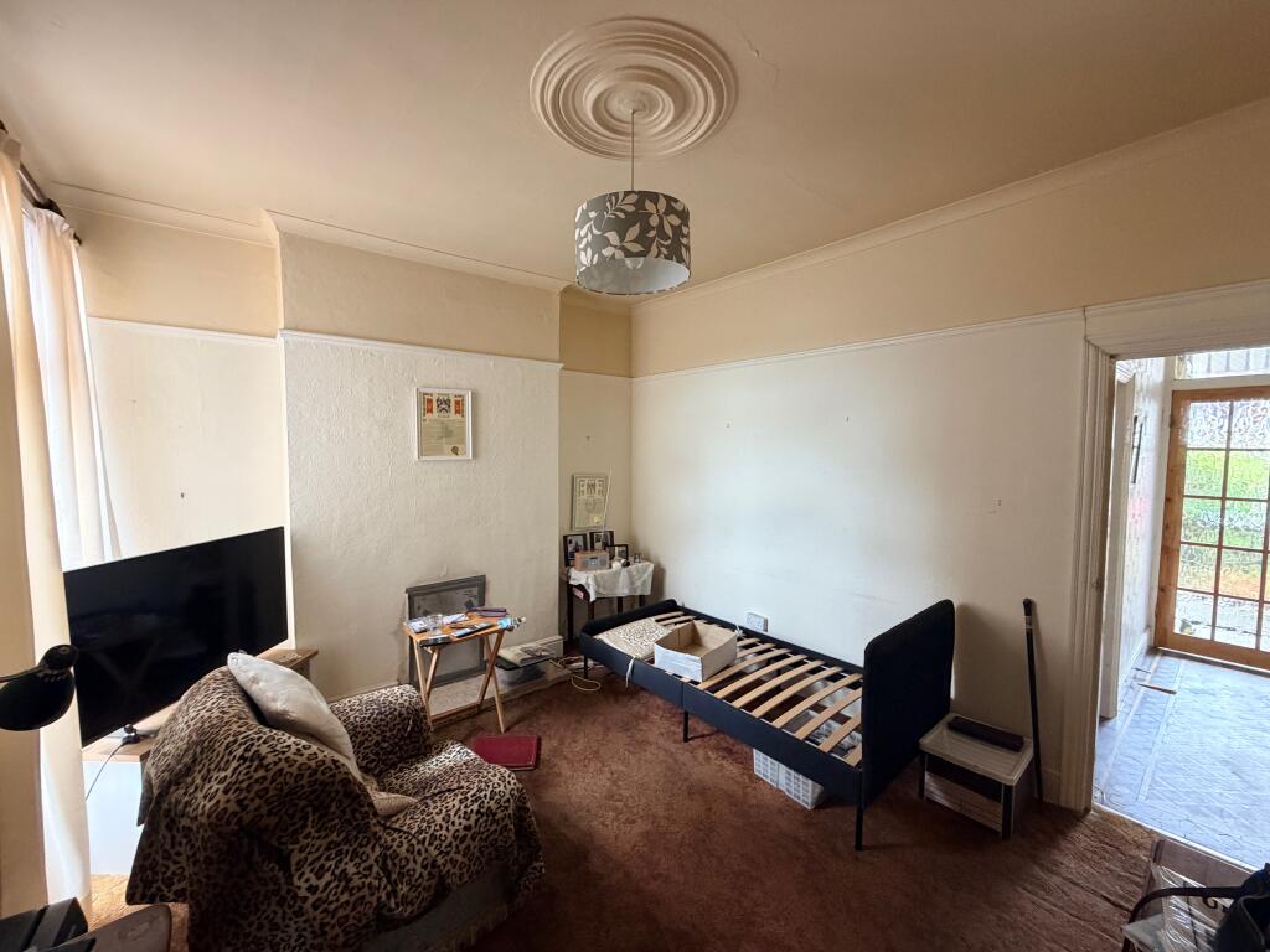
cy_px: 476
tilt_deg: -1.9
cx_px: 635
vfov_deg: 85.7
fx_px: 514
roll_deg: +0.1
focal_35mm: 14
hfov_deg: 102.1
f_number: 2.2
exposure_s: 1/60
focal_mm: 2.22
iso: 400
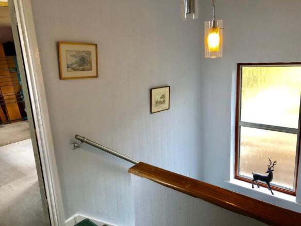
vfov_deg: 49.7
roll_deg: +2.4
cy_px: 113
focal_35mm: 28
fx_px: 243
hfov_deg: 63.5
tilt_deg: -12.9
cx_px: 150
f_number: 1.8
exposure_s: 1/26
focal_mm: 4
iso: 40
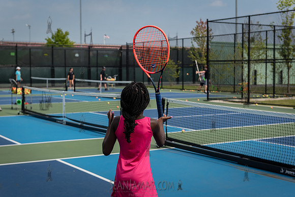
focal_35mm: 60
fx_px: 492
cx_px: 148
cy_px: 98
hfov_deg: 33.4
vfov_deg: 22.6
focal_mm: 60
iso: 320
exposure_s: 1/2500
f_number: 4.5
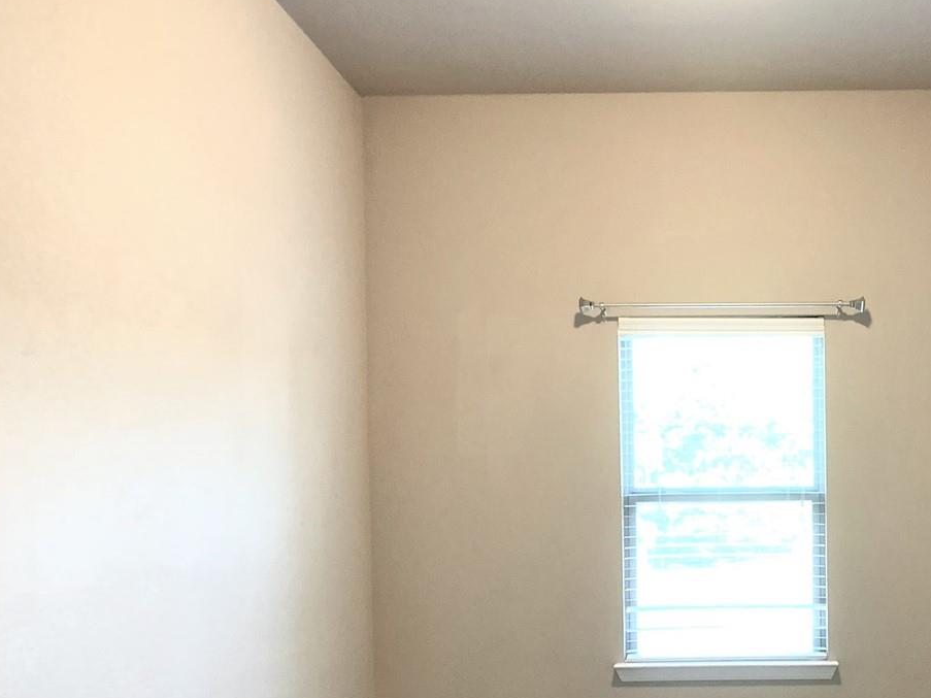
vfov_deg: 24.5
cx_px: 716
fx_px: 1587
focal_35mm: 59
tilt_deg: -1.9
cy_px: 532
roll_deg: +0.3
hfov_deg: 32.0
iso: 320
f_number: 1.8
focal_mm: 4.25
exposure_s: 1/40
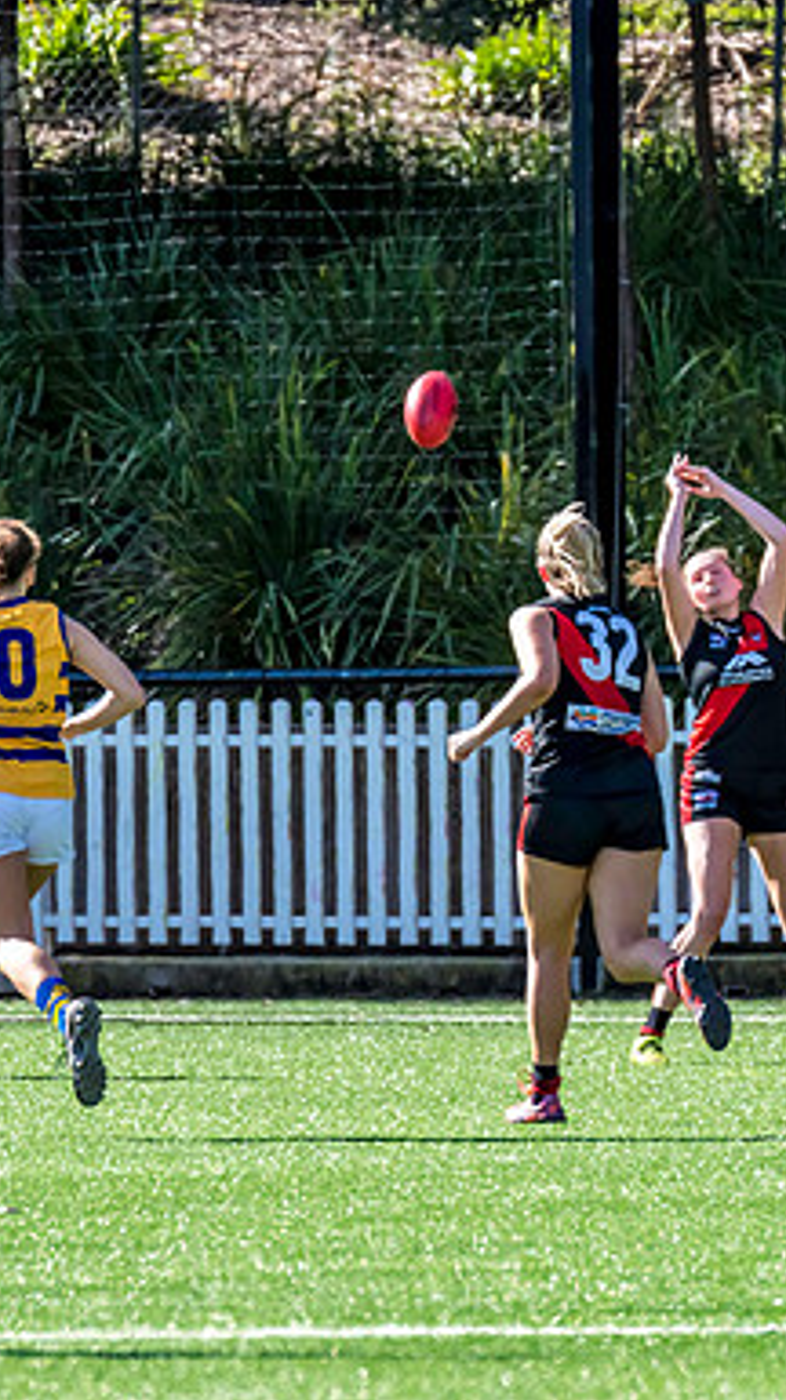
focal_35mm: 808
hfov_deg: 1.5
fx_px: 29997
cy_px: 751
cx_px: 989
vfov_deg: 2.7
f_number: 7.1
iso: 800
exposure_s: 1/1600
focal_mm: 380
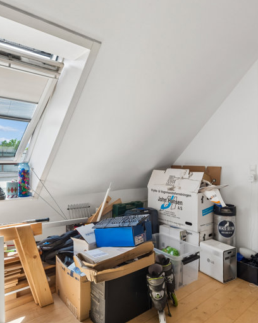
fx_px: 239
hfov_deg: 56.8
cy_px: 157
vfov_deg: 68.1
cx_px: 130
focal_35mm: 25
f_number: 10
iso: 200
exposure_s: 1/13
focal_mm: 17
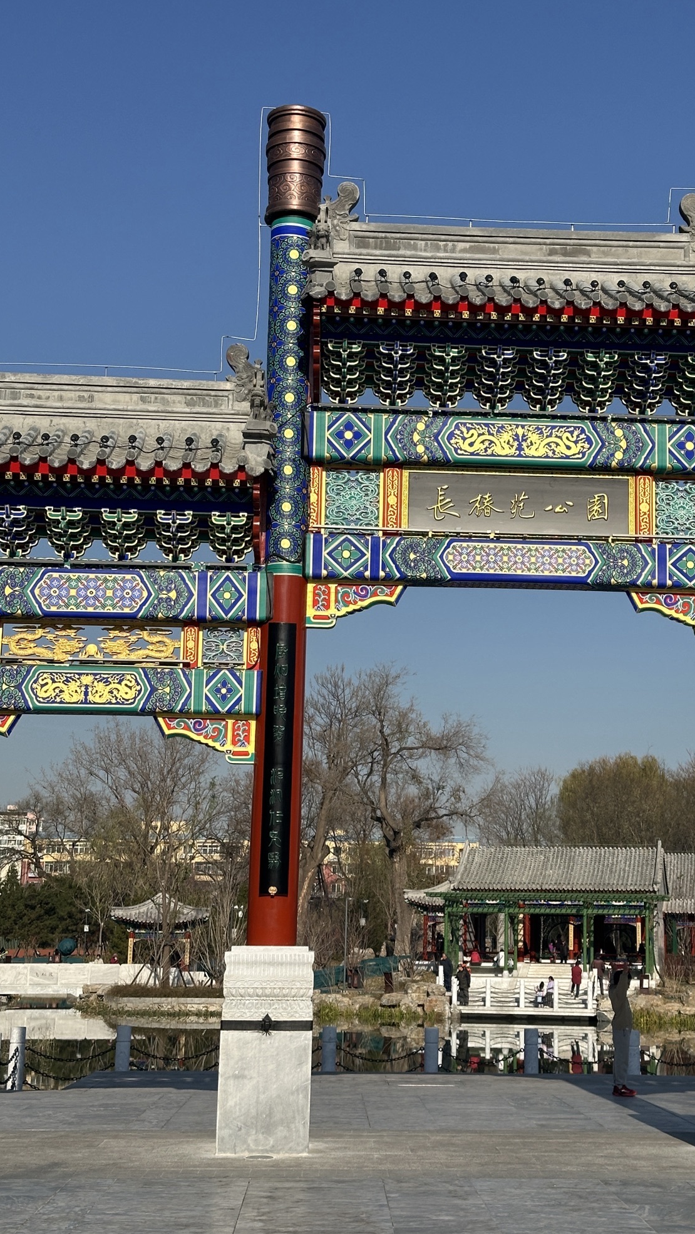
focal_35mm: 53
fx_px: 1736
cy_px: 613
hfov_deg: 22.6
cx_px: 446
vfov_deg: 39.2
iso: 64
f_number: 1.78
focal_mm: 6.86
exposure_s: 1/5882
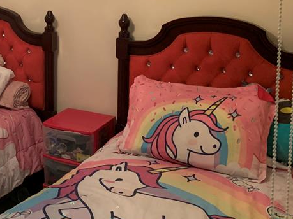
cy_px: 20
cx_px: 13
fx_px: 491
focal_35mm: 58
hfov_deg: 31.2
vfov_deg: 24.5
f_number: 1.8
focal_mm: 4.25
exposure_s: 1/60
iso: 200
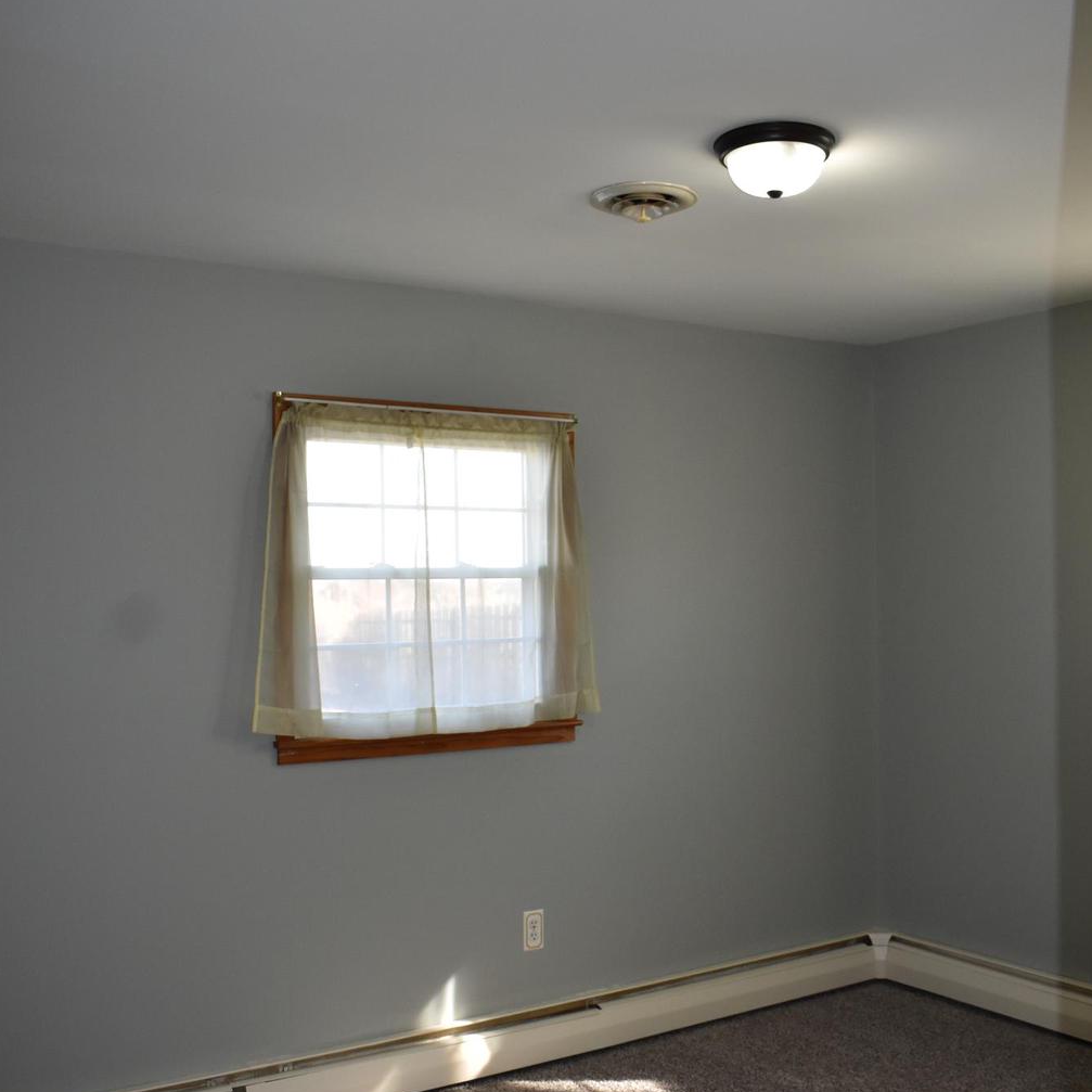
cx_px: 550
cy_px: 586
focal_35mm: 35
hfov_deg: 47.2
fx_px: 1249
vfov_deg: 47.2
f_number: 5
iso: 800
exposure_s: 1/200
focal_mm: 18
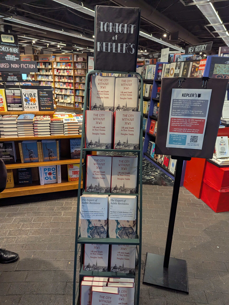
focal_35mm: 24
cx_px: 114
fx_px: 211
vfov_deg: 71.5
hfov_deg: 56.9
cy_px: 152
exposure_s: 1/289
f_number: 1.85
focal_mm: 6.81
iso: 626
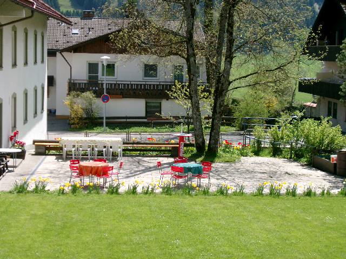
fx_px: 740
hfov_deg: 26.3
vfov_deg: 19.9
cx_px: 173
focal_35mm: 74
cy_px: 130
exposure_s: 1/800
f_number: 3.8
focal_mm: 15.2
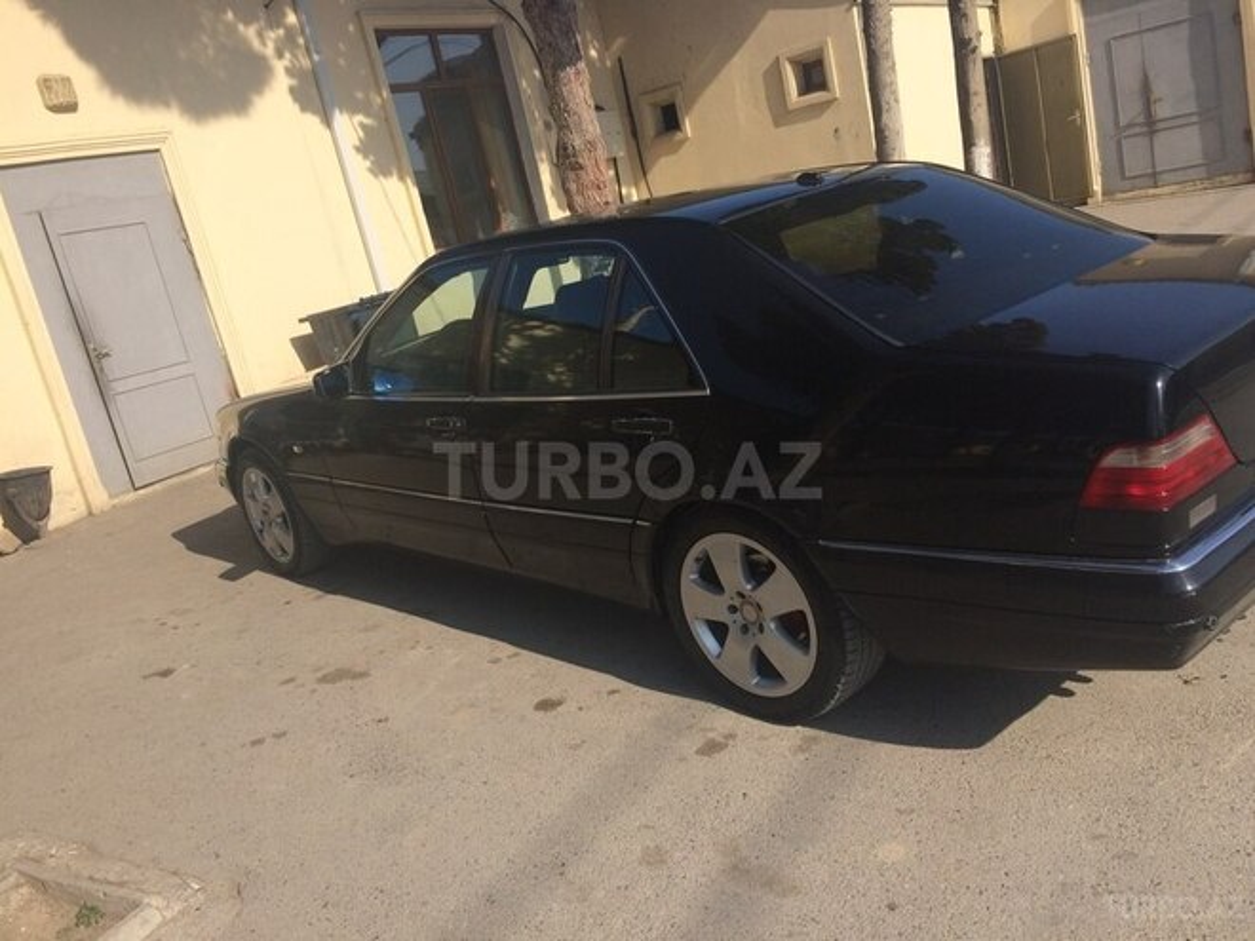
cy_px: 470
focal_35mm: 29
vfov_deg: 48.2
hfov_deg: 61.7
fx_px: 1051
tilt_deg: -12.1
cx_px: 628
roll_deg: +11.5
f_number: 2.2
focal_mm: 4.15
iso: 32
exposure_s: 1/2283
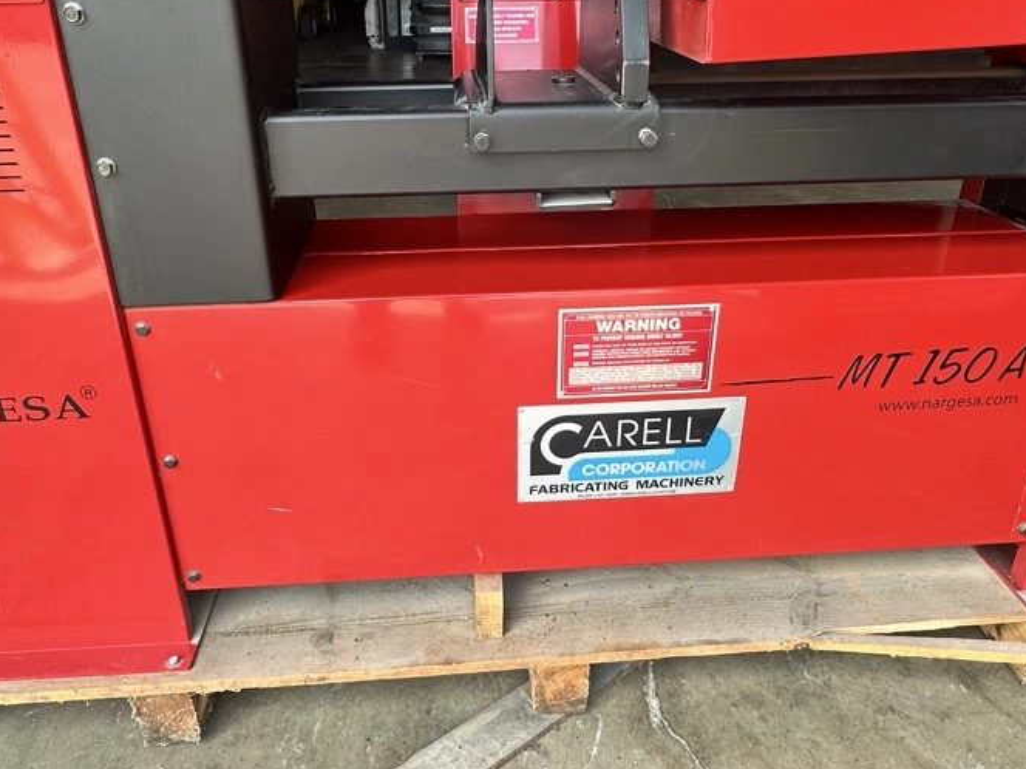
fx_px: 800
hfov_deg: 65.3
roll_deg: +0.1
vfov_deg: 51.0
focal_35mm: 27
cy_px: 304
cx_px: 490
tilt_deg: -23.0
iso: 40
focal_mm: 2.22
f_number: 2.2
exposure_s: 1/99
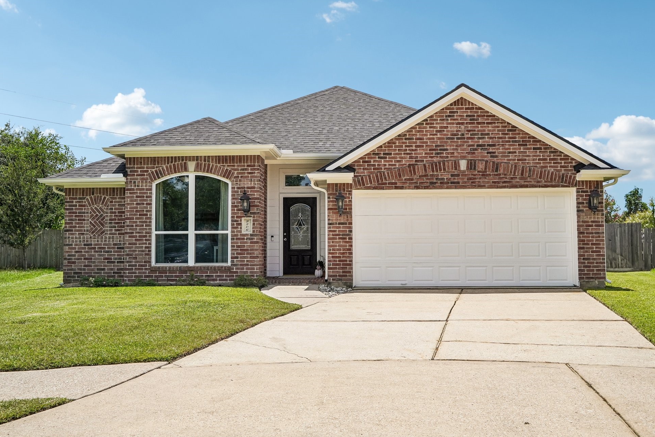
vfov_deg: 38.9
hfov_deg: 55.8
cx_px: 335
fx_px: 619
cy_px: 218
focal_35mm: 34
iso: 500
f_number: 8
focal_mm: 32
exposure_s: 1/2000
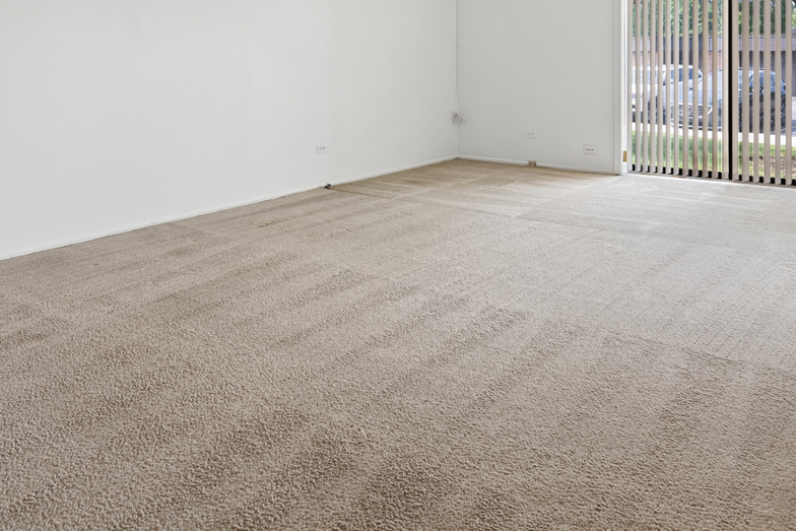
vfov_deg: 39.9
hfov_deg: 60.2
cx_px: 437
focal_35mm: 31
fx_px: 686
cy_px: 74
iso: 400
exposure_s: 1/45
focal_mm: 15
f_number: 8
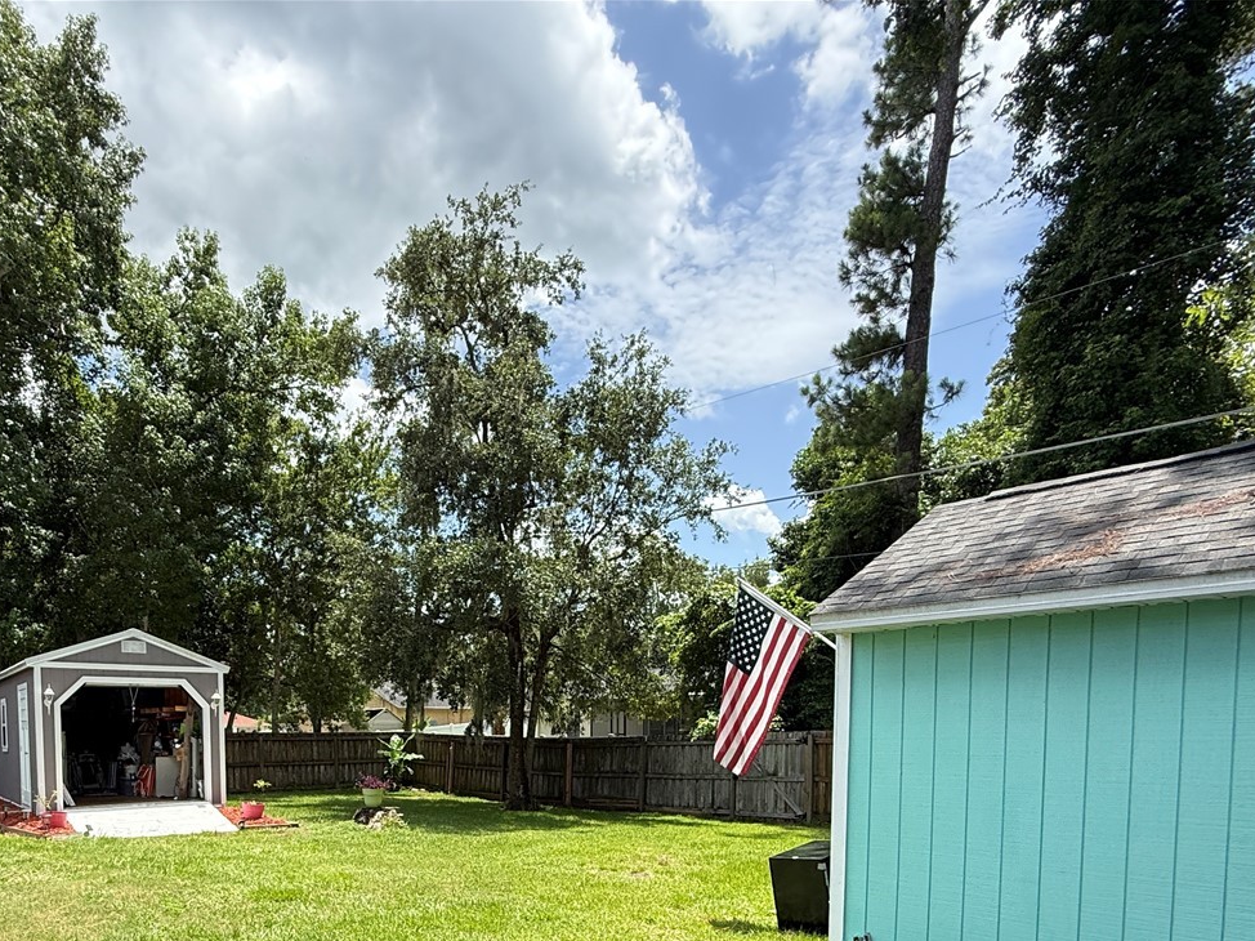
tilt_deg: -1.4
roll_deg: +0.1
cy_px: 772
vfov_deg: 54.2
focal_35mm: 23
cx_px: 457
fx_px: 834
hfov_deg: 72.5
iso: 64
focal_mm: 2.22
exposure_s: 1/1167
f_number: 2.2
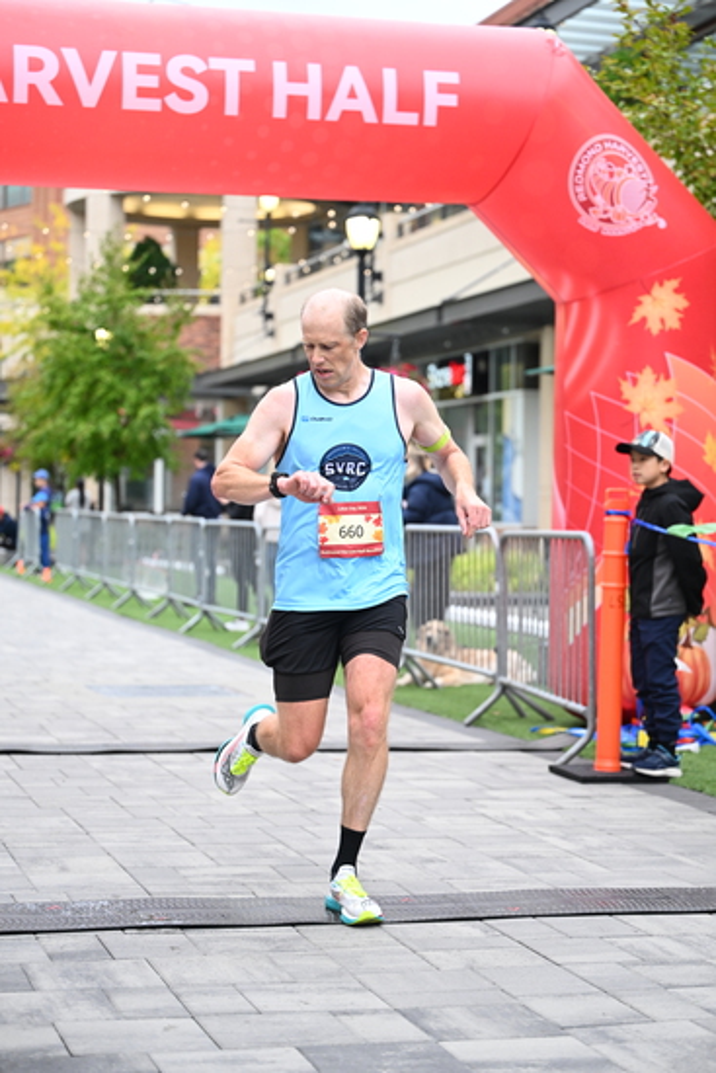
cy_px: 536
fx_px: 2087
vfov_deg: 28.8
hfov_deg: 19.5
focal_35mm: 70
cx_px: 358
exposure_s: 1/1000
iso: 1600
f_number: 2.8
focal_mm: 70
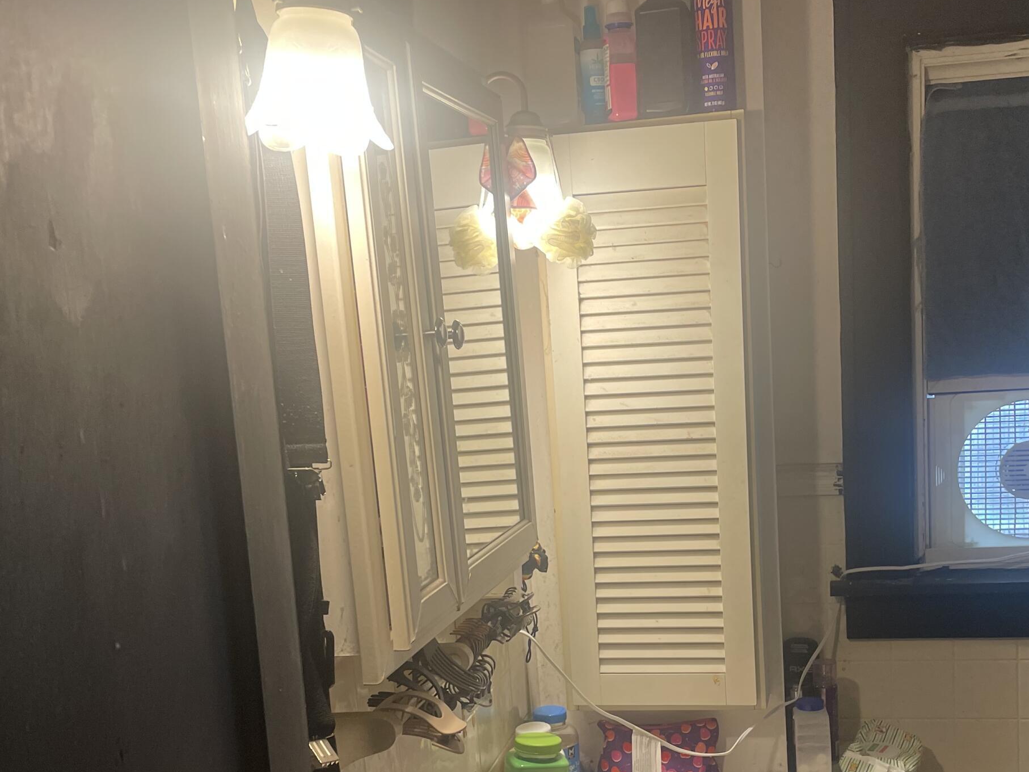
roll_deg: +4.6
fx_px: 1278
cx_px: 597
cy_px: 540
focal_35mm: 43
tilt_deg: -8.7
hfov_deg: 43.7
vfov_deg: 33.2
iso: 100
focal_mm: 4.2
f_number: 1.6
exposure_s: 1/120
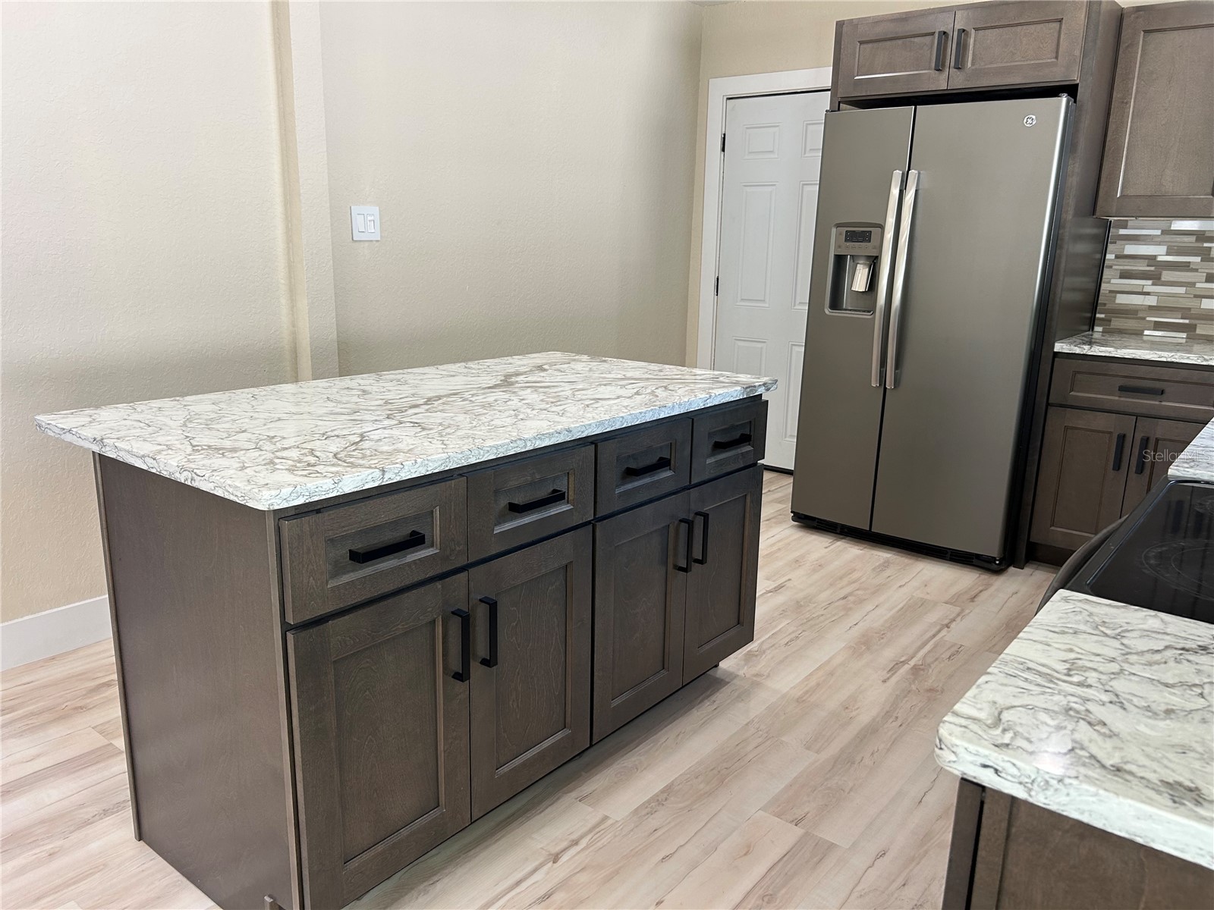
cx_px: 607
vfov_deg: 53.1
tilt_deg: -14.0
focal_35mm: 26
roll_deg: -1.3
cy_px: 455
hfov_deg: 67.3
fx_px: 912
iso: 80
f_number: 1.5
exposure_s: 1/120
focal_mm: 5.7
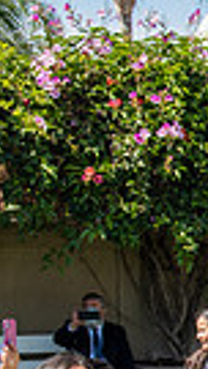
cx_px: 613
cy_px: 395
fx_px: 1411
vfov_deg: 14.6
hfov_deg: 7.5
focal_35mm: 144
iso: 100
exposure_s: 1/250
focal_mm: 32
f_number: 9
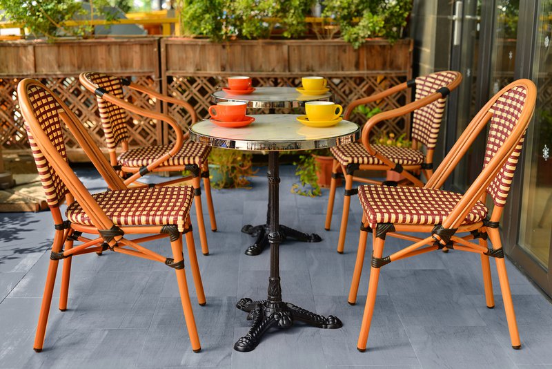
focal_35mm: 50
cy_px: 184
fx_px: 767
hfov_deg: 39.6
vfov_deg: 27.0
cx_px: 276
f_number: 3.2
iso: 64
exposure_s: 1/400
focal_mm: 50
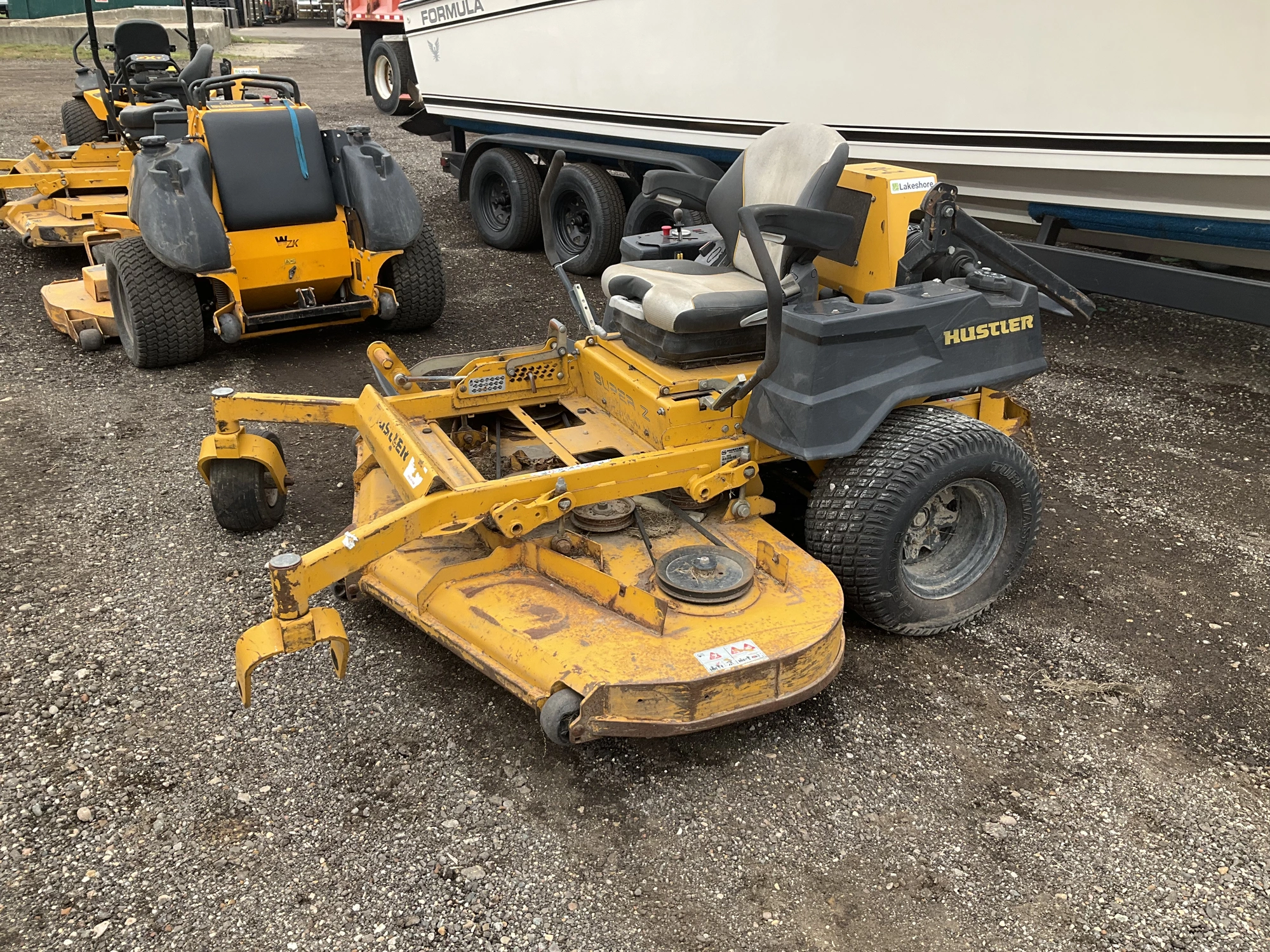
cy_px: 476
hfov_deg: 61.7
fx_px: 1064
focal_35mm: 29
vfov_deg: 48.2
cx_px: 635
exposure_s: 1/700
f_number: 1.8
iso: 25
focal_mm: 3
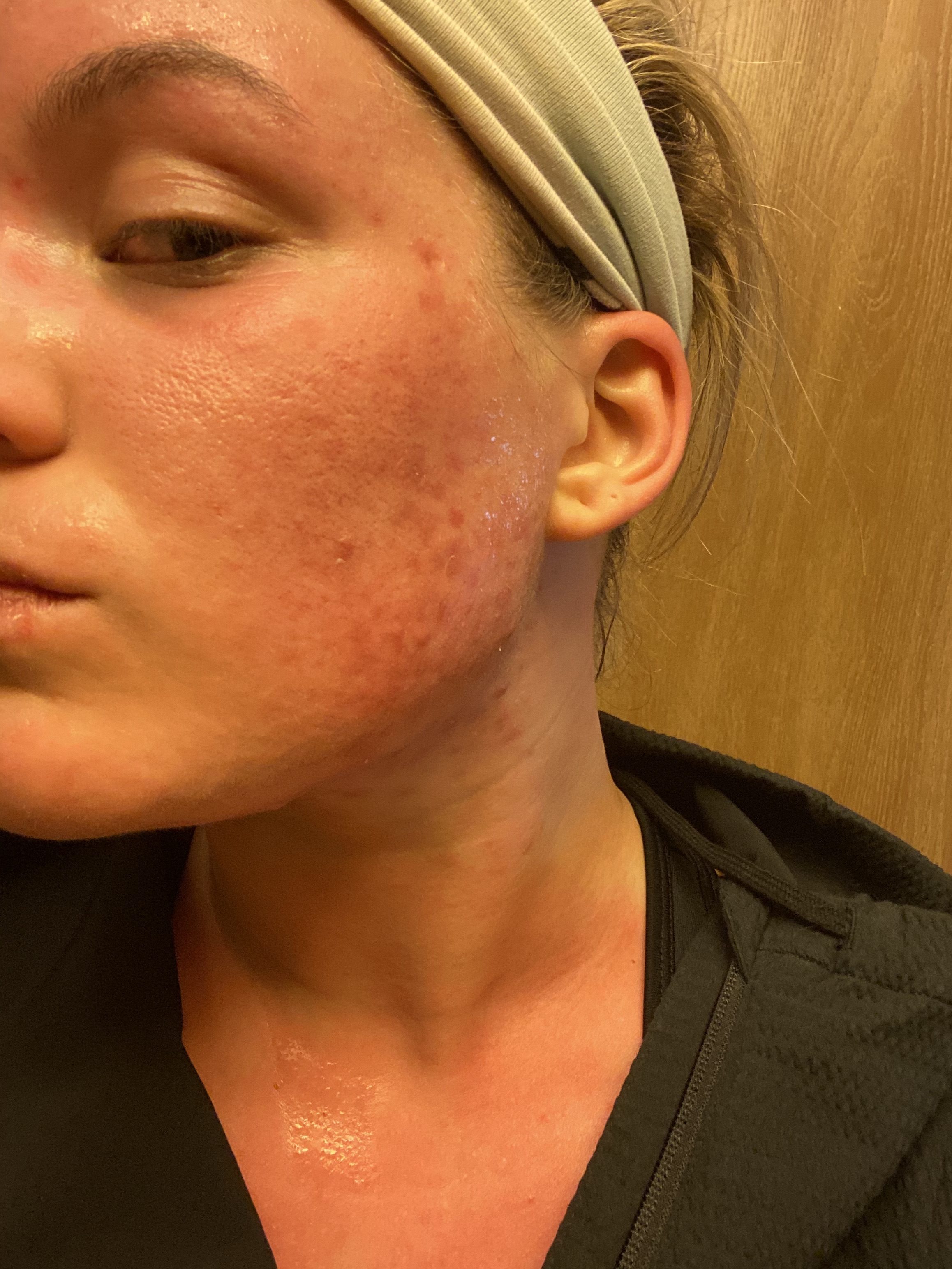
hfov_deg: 46.8
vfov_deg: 60.0
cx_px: 476
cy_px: 634
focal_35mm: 30
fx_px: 1100
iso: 200
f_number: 2.2
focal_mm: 2.71
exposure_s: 1/60
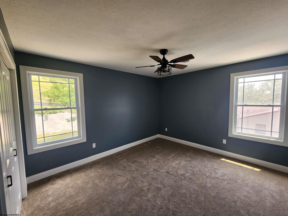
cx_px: 144
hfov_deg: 106.2
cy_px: 108
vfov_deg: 89.9
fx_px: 108
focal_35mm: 13
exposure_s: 1/60
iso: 100
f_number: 2.2
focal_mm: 2.2
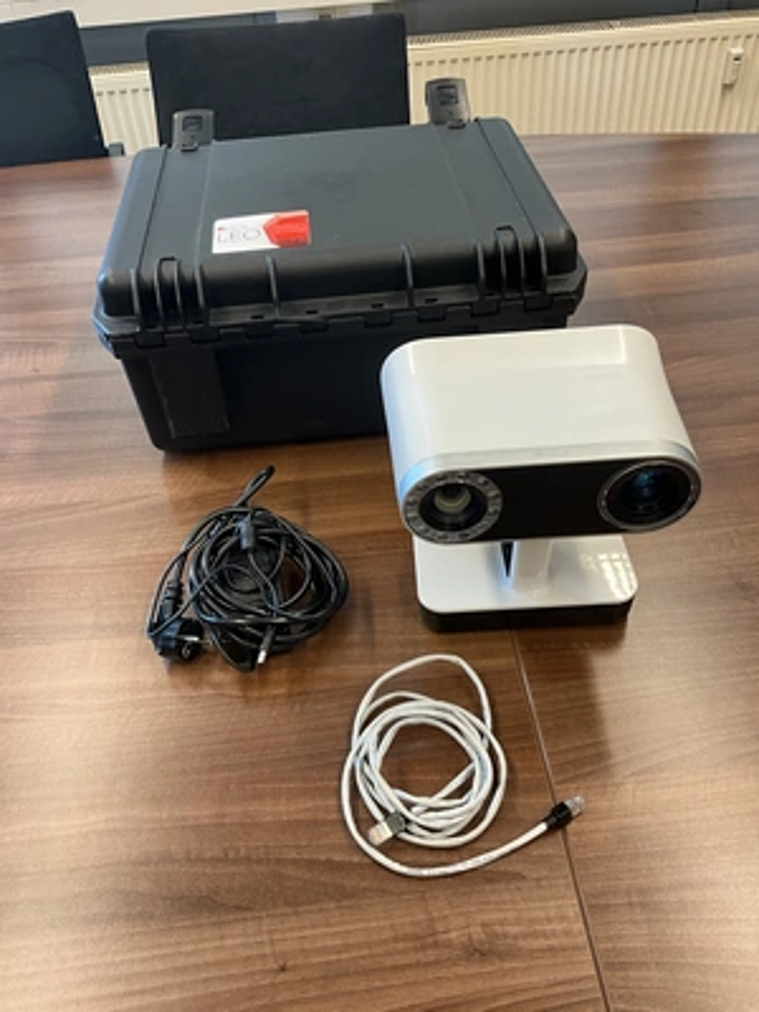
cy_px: 506
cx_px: 380
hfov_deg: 48.2
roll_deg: +5.1
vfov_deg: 61.7
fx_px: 848
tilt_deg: -43.4
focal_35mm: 29
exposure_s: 1/50
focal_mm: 3
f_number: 1.8
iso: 80
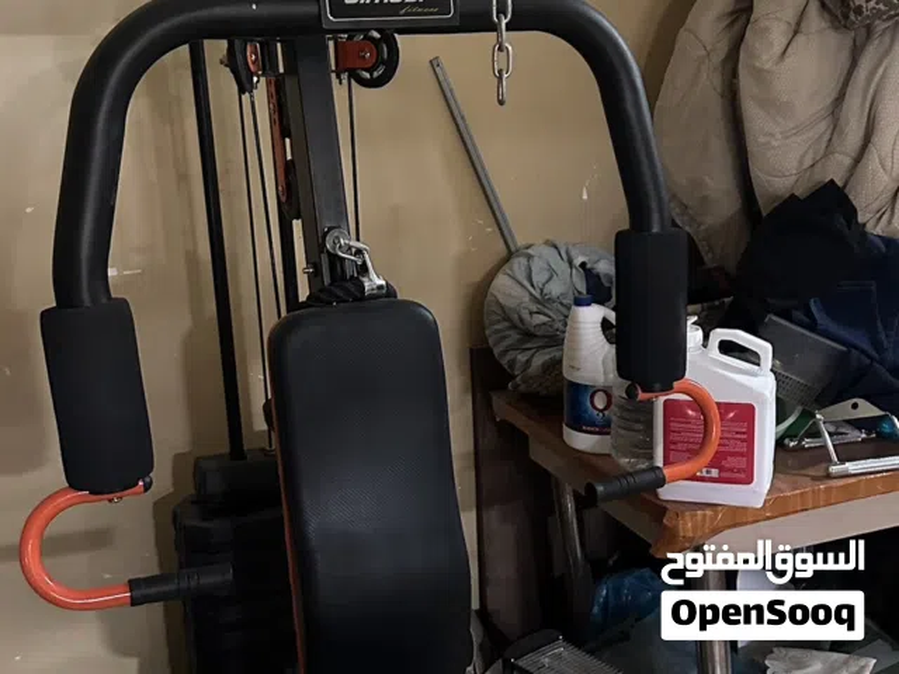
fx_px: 623
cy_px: 337
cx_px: 450
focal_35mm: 24
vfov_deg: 56.8
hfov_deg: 71.6
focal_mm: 6.86
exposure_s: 1/30
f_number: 1.78
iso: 1000
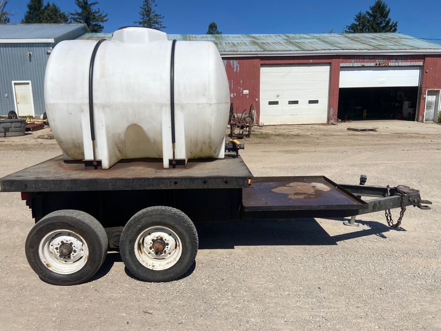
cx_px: 220
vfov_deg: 53.1
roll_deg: +0.8
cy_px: 166
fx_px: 331
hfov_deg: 67.3
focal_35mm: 26
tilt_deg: -11.9
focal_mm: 4.25
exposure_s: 1/5747
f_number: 1.8
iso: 32
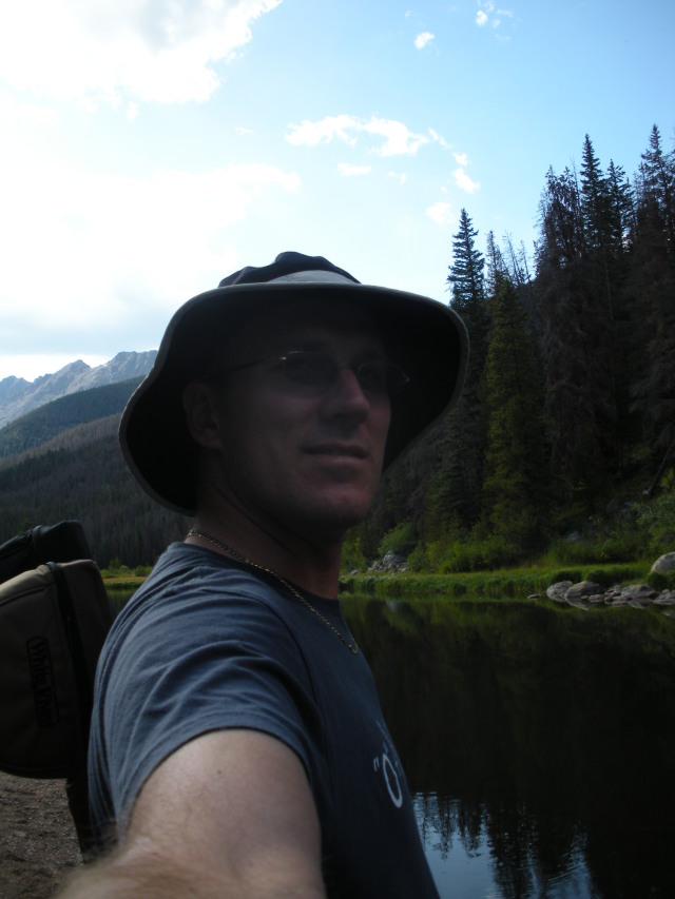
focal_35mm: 36
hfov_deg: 39.7
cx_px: 338
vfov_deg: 51.3
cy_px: 450
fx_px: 936
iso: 64
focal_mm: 6.3
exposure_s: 1/350
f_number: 3.5
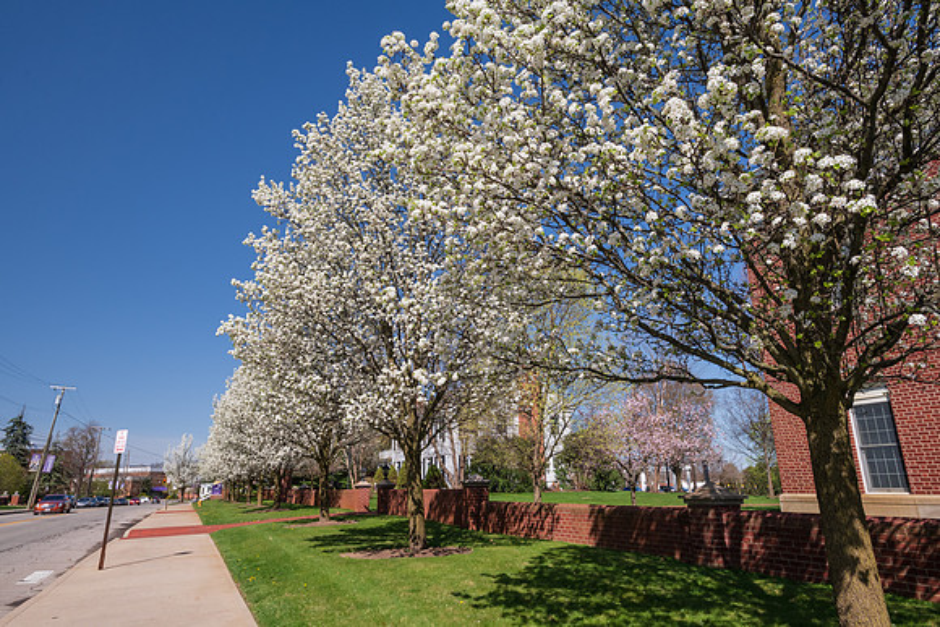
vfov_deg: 53.2
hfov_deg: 73.7
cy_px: 314
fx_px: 627
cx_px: 470
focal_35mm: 24
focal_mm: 24
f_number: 8
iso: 400
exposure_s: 1/320
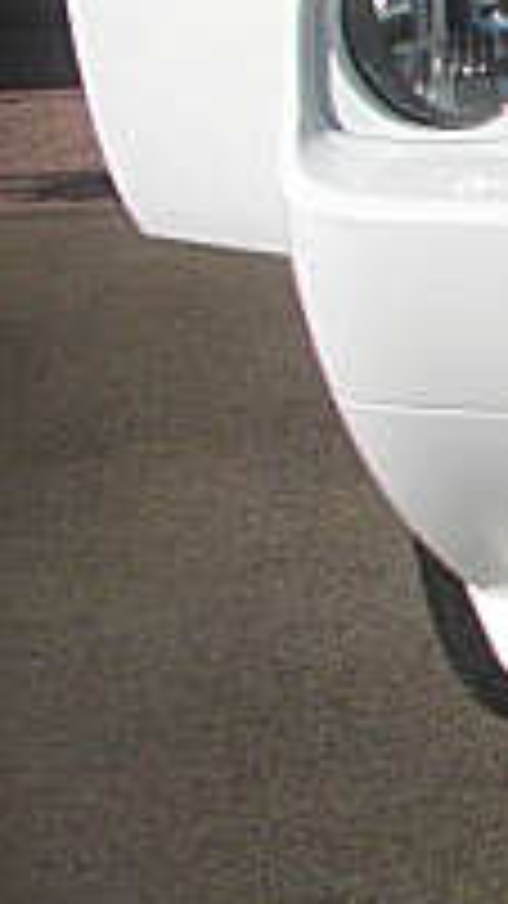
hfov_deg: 8.4
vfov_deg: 17.0
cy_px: 130
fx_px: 2995
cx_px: 1434
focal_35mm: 125
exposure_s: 1/200
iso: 50
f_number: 7.9
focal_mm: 6.3
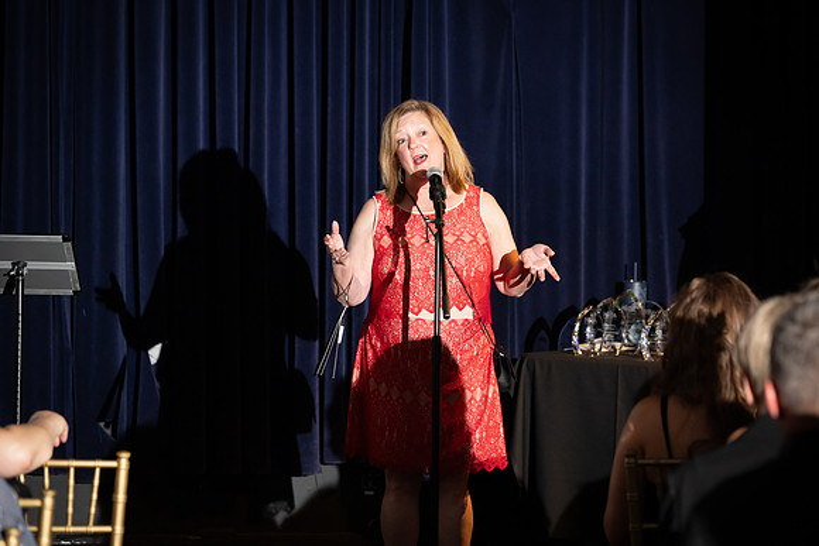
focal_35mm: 150
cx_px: 410
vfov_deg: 9.2
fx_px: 3413
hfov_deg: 13.7
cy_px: 273
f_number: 4.5
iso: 2500
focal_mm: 150
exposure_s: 1/200
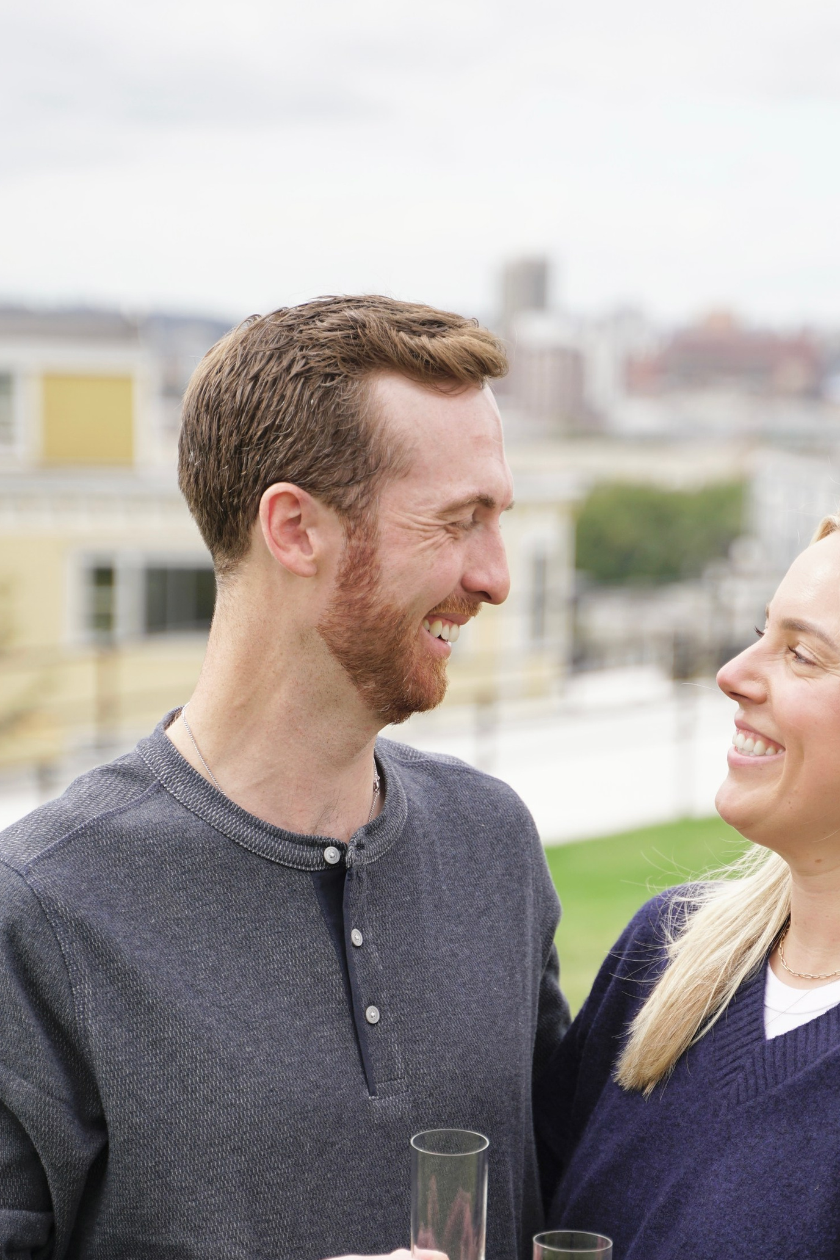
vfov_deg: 17.0
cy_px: 1088
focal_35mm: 119
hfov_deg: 11.5
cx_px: 436
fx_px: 4165
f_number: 2.8
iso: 100
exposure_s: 1/640
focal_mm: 64
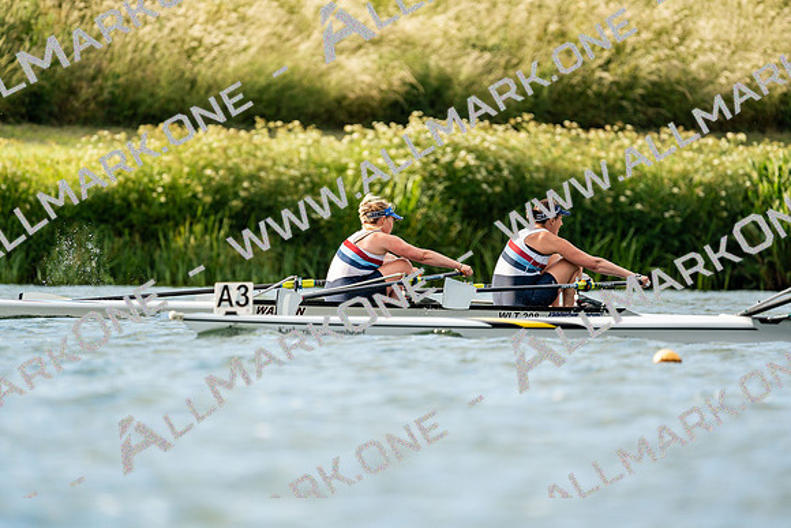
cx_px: 396
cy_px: 264
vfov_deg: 2.3
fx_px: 13186
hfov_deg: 3.4
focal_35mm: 600
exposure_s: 1/2000
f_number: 6.3
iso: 400
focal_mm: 600
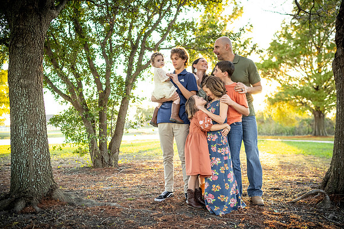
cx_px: 172
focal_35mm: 35
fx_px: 335
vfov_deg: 37.9
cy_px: 114
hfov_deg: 54.4
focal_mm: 35
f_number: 2.2
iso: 640
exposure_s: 1/640
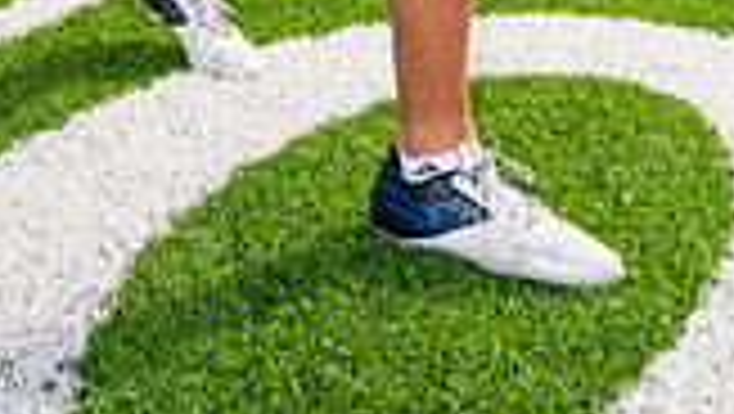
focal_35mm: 84
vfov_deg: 12.2
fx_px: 1636
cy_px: -508
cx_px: 378
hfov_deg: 25.3
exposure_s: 1/250
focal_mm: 29
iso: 100
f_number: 8
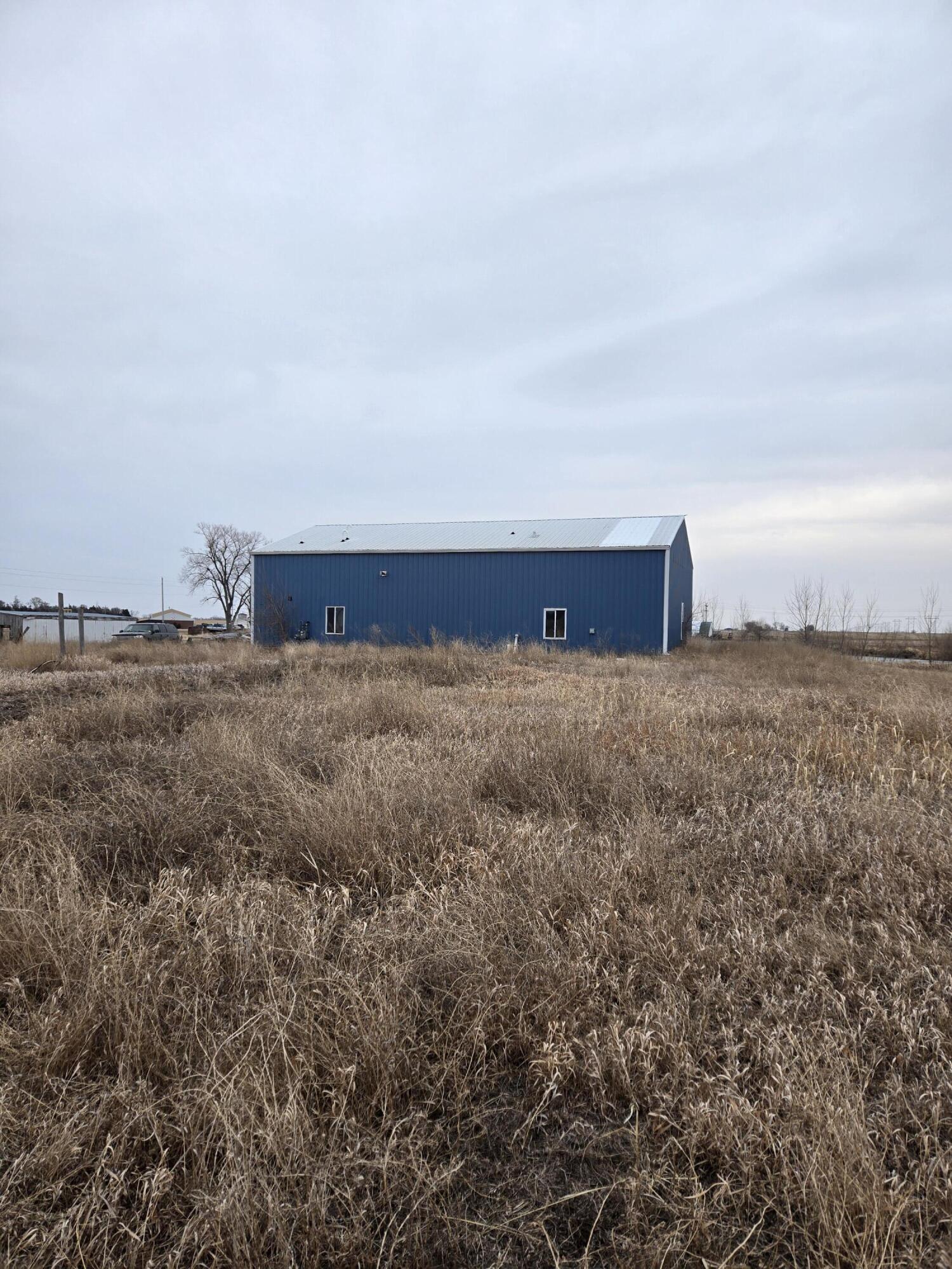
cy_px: 634
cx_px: 476
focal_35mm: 23
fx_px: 843
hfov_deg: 58.9
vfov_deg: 73.9
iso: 25
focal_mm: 5.4
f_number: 1.8
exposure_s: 1/425
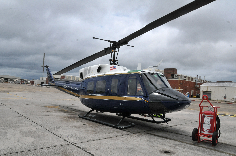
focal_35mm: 27
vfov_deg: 47.8
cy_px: 78
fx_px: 177
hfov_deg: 67.4
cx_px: 118
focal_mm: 18
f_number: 16
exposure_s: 1/1000
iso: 800
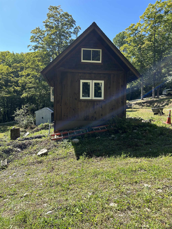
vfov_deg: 67.3
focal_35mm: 26
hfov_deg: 53.1
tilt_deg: -1.1
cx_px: 86
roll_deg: -0.4
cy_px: 114
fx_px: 172
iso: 50
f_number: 1.5
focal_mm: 5.7
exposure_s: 1/1531
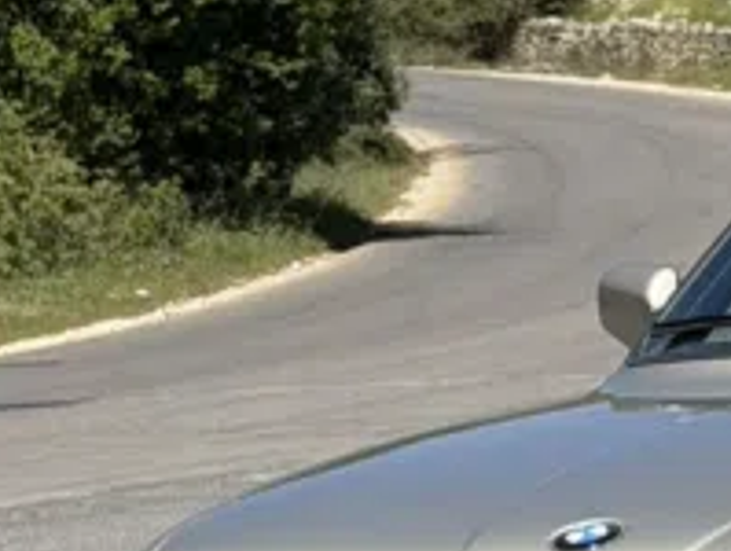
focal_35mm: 154
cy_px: 287
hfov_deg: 12.2
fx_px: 3258
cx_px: 1095
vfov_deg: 9.7
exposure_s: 1/4878
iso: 64
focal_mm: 6.76
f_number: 1.78
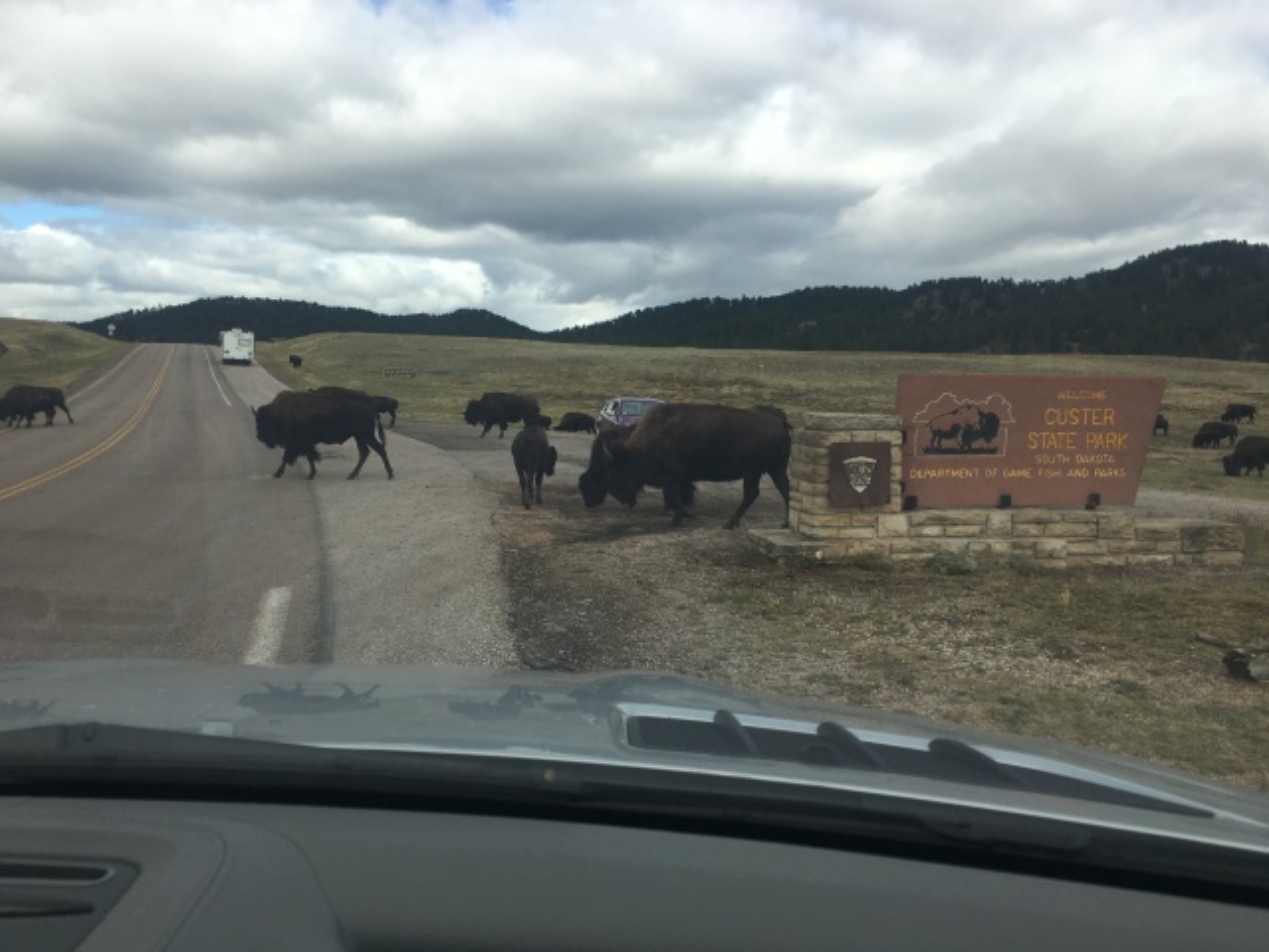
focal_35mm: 29
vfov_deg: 48.2
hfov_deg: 61.7
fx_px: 1063
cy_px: 476
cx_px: 634
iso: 25
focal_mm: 4.15
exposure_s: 1/1148
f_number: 2.2
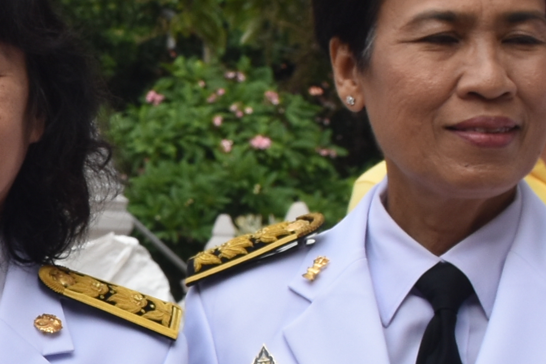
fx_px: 3019
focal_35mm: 199
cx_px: -146
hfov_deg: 10.1
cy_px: 389
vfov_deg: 6.9
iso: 250
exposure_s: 1/250
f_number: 8
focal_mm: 24
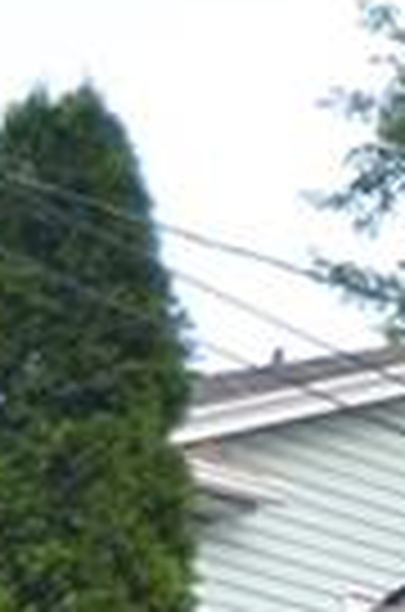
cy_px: 1096
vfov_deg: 8.8
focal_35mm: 226
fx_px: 3833
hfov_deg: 4.9
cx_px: 2020
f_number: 3.5
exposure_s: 1/125
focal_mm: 20
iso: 100
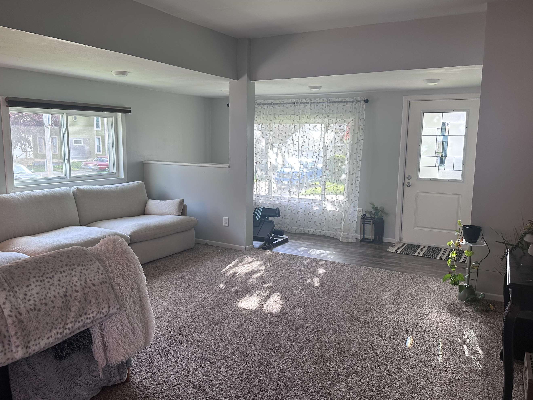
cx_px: 262
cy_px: 200
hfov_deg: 63.4
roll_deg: -1.1
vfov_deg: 49.7
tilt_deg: -7.7
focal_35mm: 28
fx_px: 431
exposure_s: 1/120
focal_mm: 6.86
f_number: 1.78
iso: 125
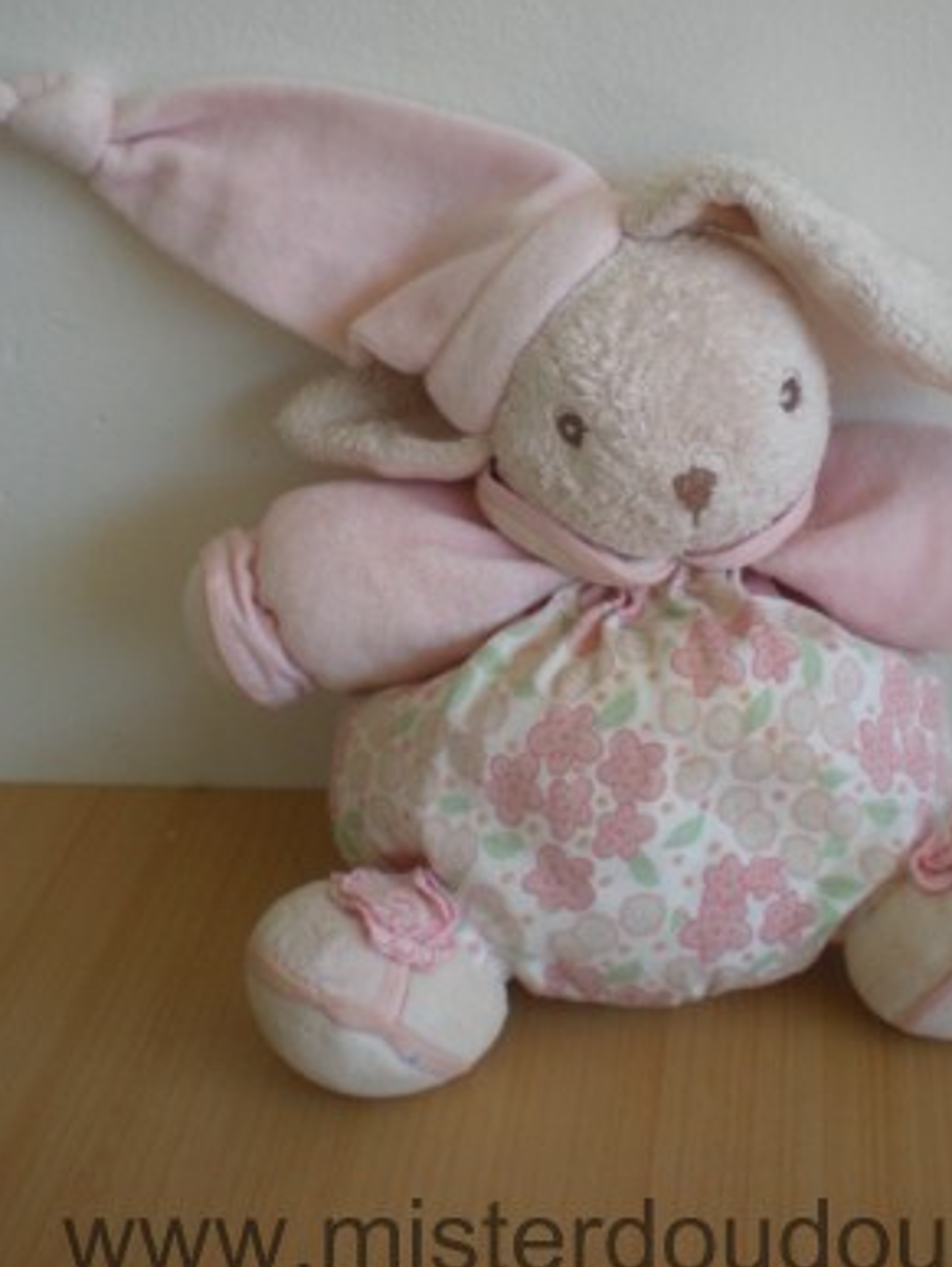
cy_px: 452
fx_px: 1867
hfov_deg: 28.6
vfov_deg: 37.2
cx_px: 550
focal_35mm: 51
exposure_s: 1/118
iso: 102
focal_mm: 6.3
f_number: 3.1
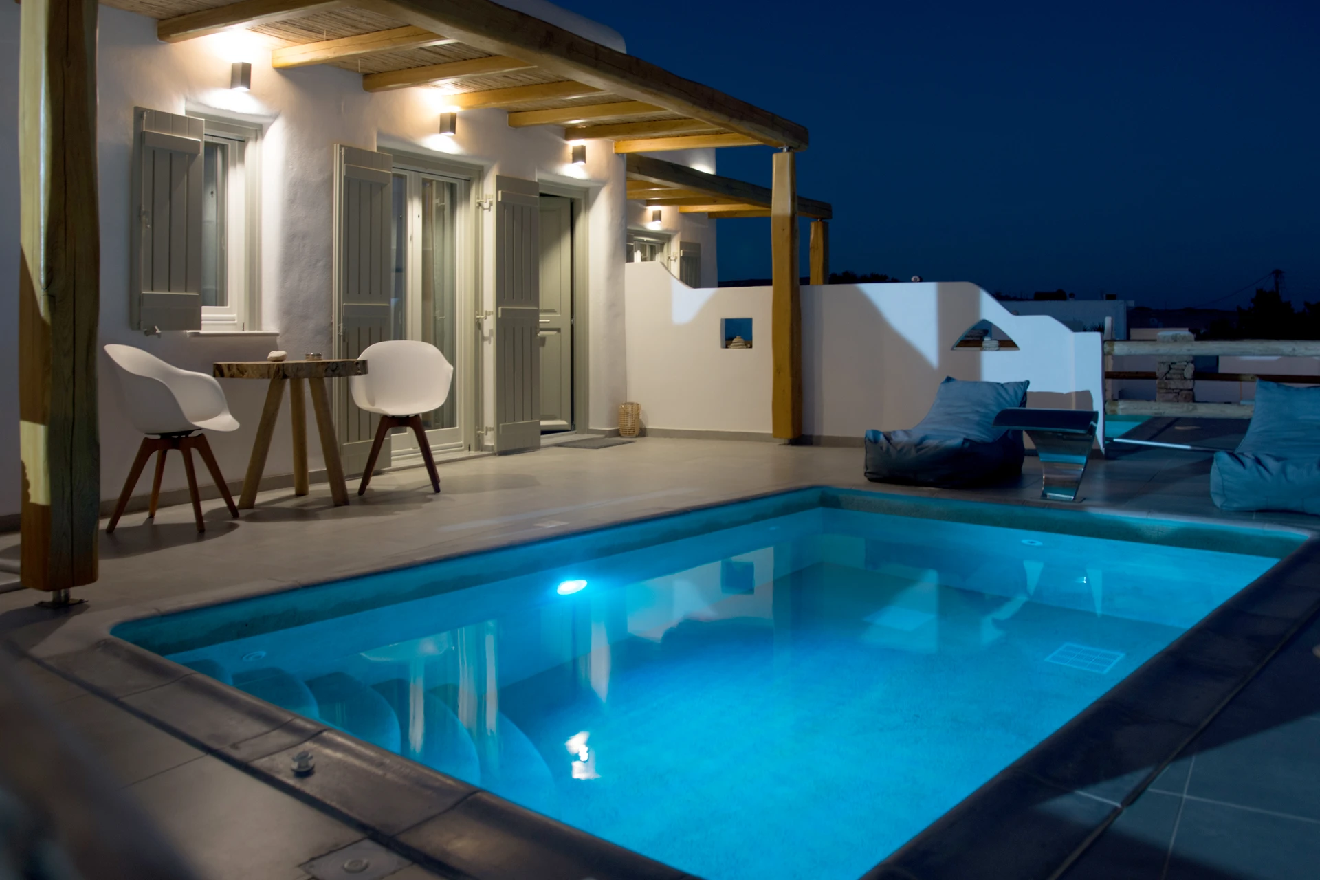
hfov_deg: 67.4
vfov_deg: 47.9
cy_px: 440
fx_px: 990
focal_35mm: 27
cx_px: 660
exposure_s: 1/3
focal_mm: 18
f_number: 3.2
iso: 200
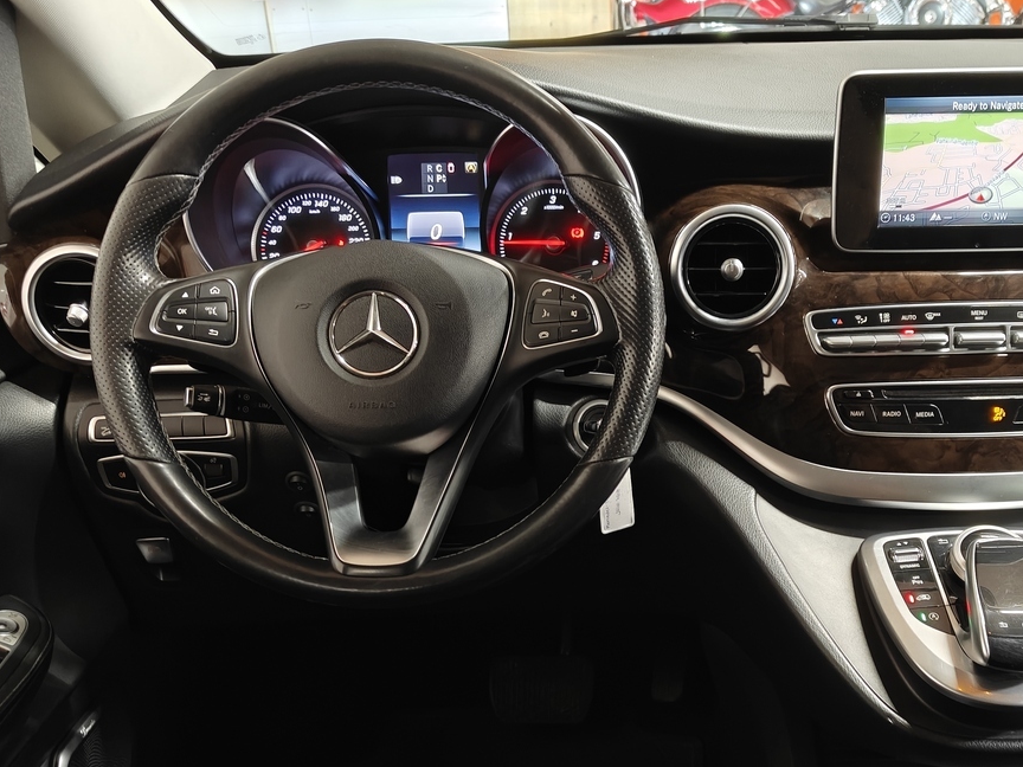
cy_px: 521
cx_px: 638
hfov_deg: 46.4
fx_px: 1182
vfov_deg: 35.6
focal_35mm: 40
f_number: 1.8
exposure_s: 1/25
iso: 200
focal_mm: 5.59
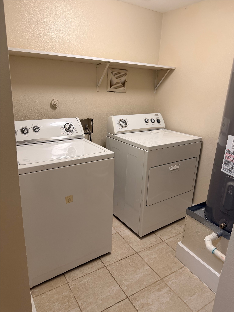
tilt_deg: -17.8
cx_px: 117
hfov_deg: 56.8
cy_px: 156
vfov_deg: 71.6
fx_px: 216
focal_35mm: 24
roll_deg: -3.1
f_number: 1.78
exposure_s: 1/60
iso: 160
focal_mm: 6.76
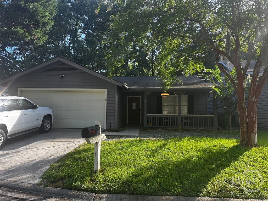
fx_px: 186
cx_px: 134
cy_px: 100
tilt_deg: +3.3
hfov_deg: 71.6
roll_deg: -1.0
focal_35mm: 24
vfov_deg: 56.8
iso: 80
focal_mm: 6.86
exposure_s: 1/541
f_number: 1.78
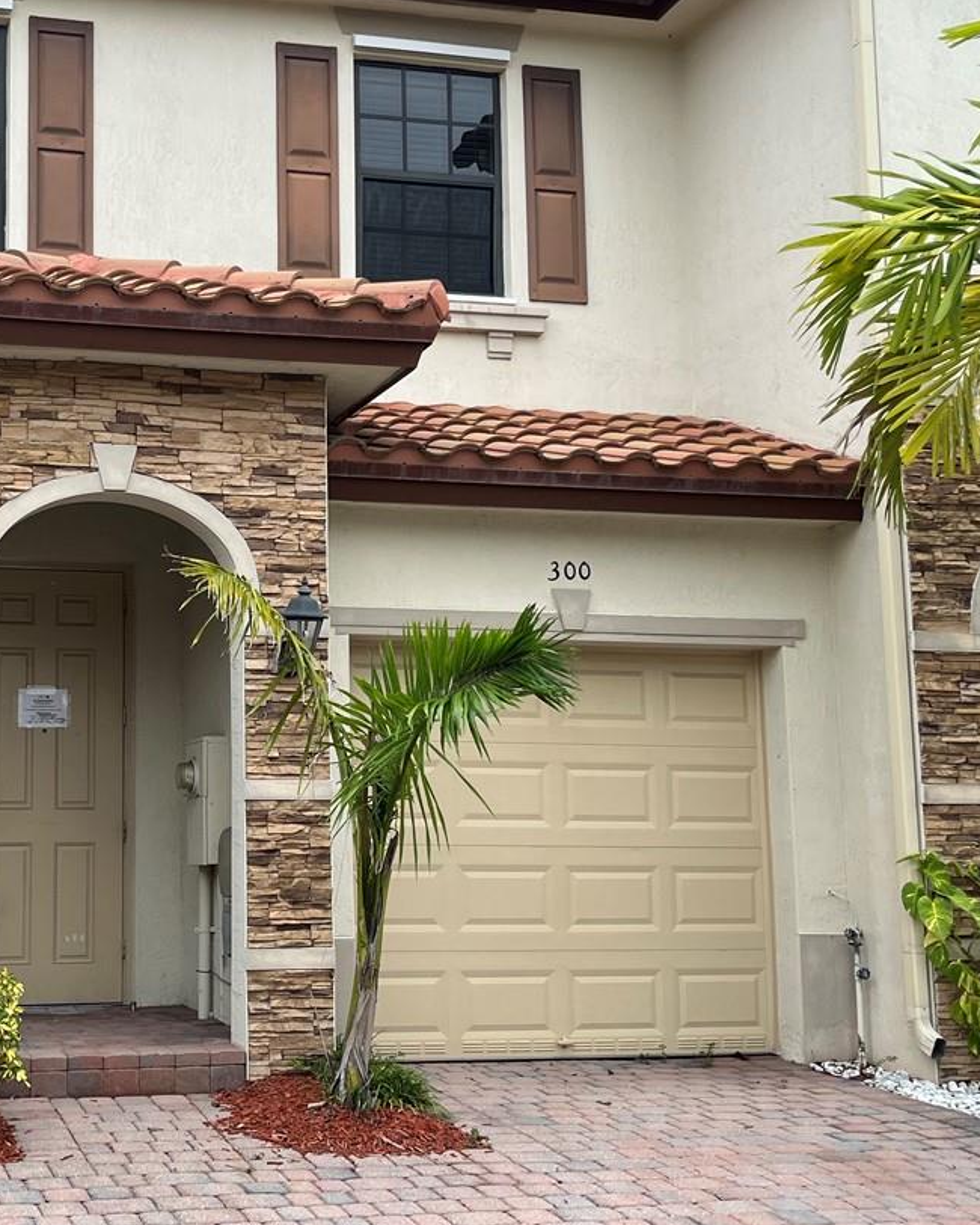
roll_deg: +0.3
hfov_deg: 29.5
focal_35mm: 50
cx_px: 184
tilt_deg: +7.3
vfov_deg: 37.3
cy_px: 585
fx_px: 1812
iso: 50
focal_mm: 5.1
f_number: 1.6
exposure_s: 1/1923
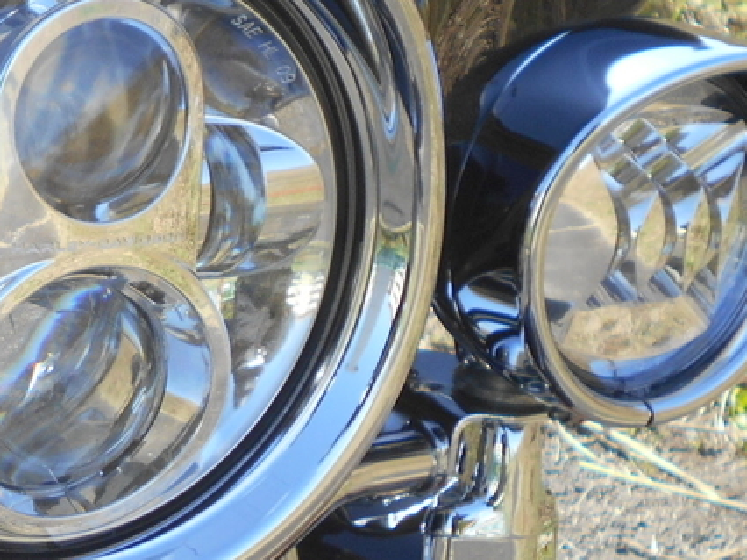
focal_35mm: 124
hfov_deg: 15.6
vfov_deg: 11.9
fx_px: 2674
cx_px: -5
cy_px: 362
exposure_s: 1/250
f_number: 4.2
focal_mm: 7.7
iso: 80
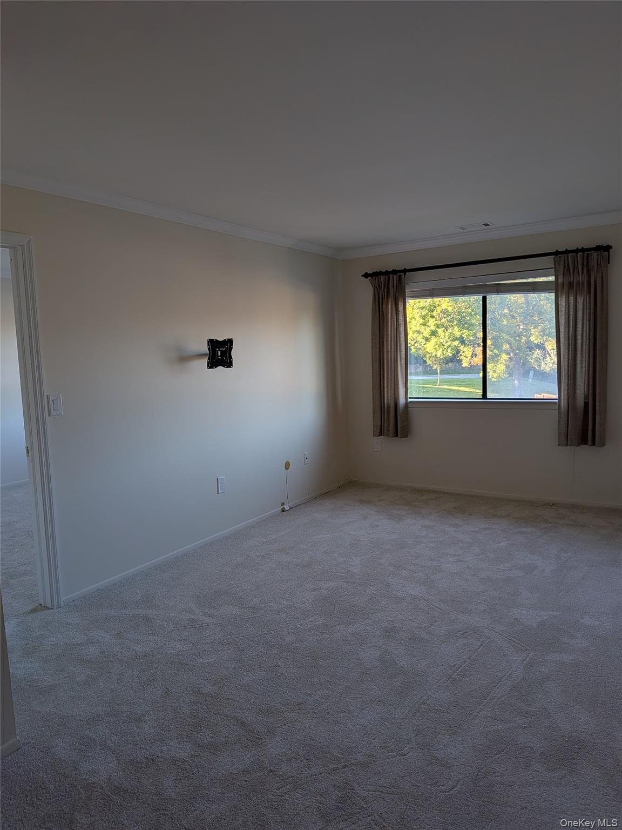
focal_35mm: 24
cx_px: 311
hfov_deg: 56.8
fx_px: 575
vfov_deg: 71.6
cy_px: 415
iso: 31
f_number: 1.7
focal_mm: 4.53
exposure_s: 1/376
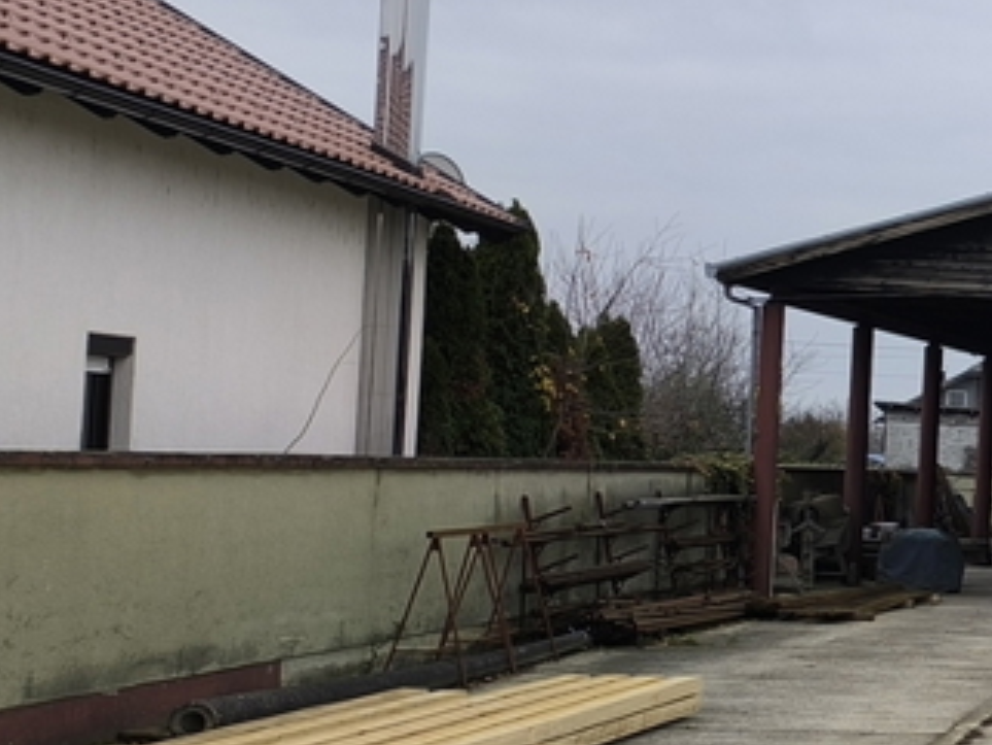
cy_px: 420
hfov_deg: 18.1
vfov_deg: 17.2
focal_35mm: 86
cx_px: 1777
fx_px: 2465
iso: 50
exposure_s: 1/283
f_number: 1.65
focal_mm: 6.14
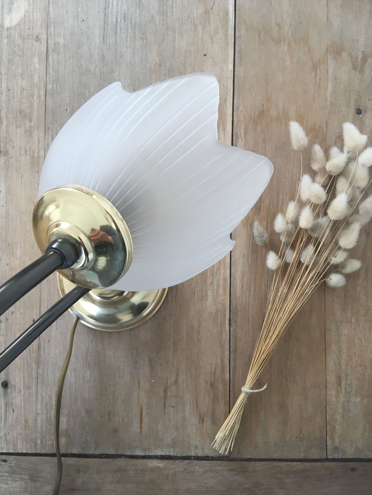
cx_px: 186
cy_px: 248
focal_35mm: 29
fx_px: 416
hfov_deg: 48.2
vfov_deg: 61.7
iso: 32
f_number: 2.2
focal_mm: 4.15
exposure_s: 1/33
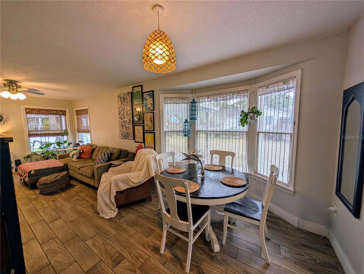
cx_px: 182
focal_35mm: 12
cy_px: 137
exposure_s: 1/120
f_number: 1.7
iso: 68
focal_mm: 2.02
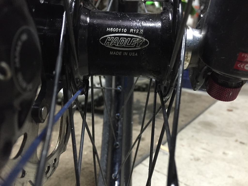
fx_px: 208
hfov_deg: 61.7
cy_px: 93
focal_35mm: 29
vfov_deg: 48.2
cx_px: 124
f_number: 2.2
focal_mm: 4.15
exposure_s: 1/15
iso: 250
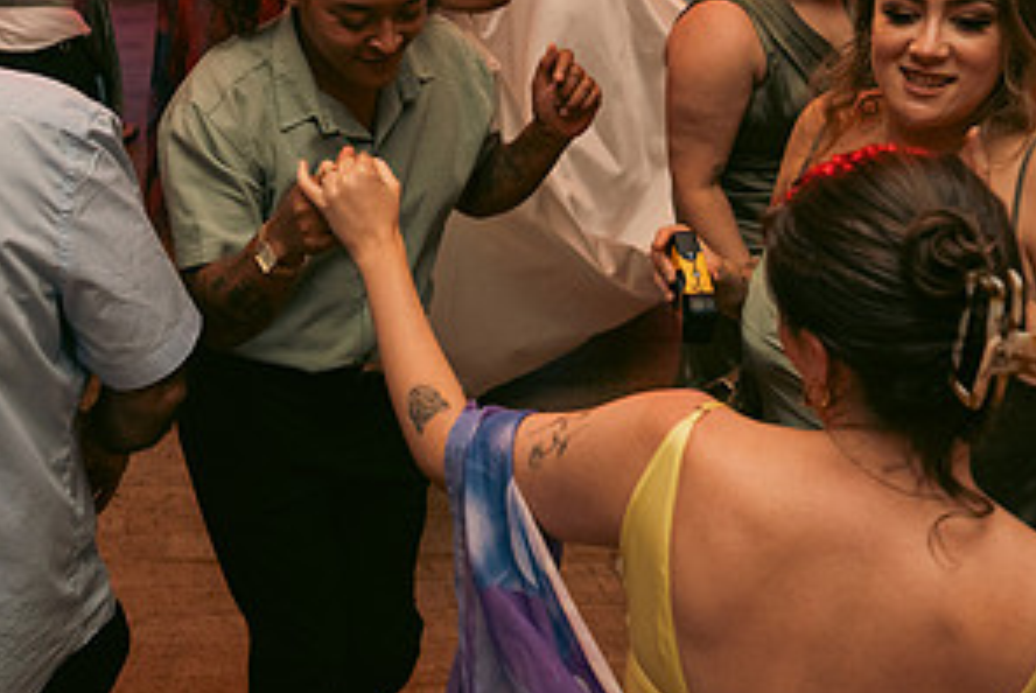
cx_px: 410
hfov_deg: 41.7
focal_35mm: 47
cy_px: 128
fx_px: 1354
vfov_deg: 28.1
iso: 2500
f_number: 3.5
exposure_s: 1/160
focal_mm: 24
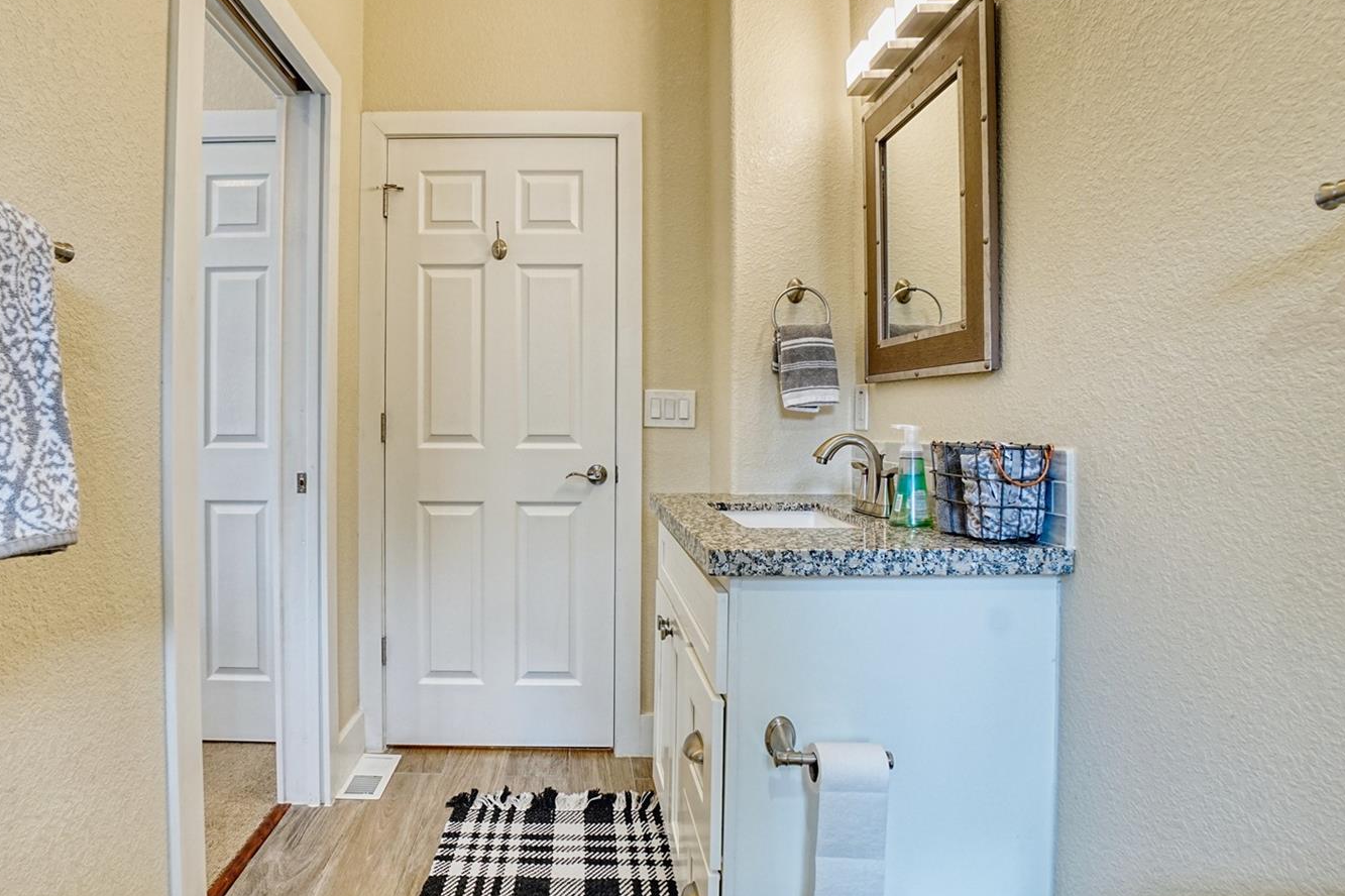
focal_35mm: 18
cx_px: 574
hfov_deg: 89.4
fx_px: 672
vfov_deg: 67.3
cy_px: 458
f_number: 9
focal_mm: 10
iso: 400
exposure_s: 1/13
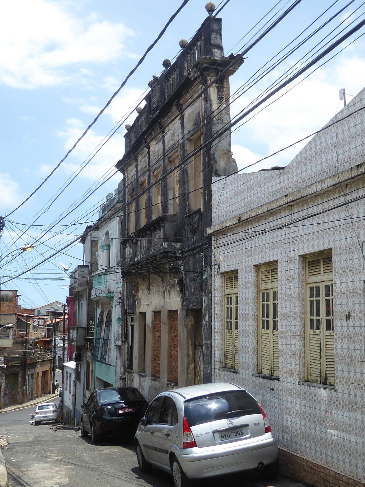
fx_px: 647
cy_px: 259
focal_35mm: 46
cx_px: 183
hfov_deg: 31.5
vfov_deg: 41.2
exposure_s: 1/640
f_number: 3.7
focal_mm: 6.7
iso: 80
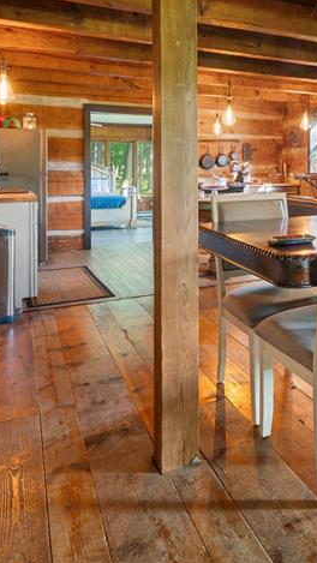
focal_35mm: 32
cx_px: 359
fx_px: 478
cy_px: 177
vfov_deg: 59.3
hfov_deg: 31.9
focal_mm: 14
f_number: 11
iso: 100
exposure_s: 8
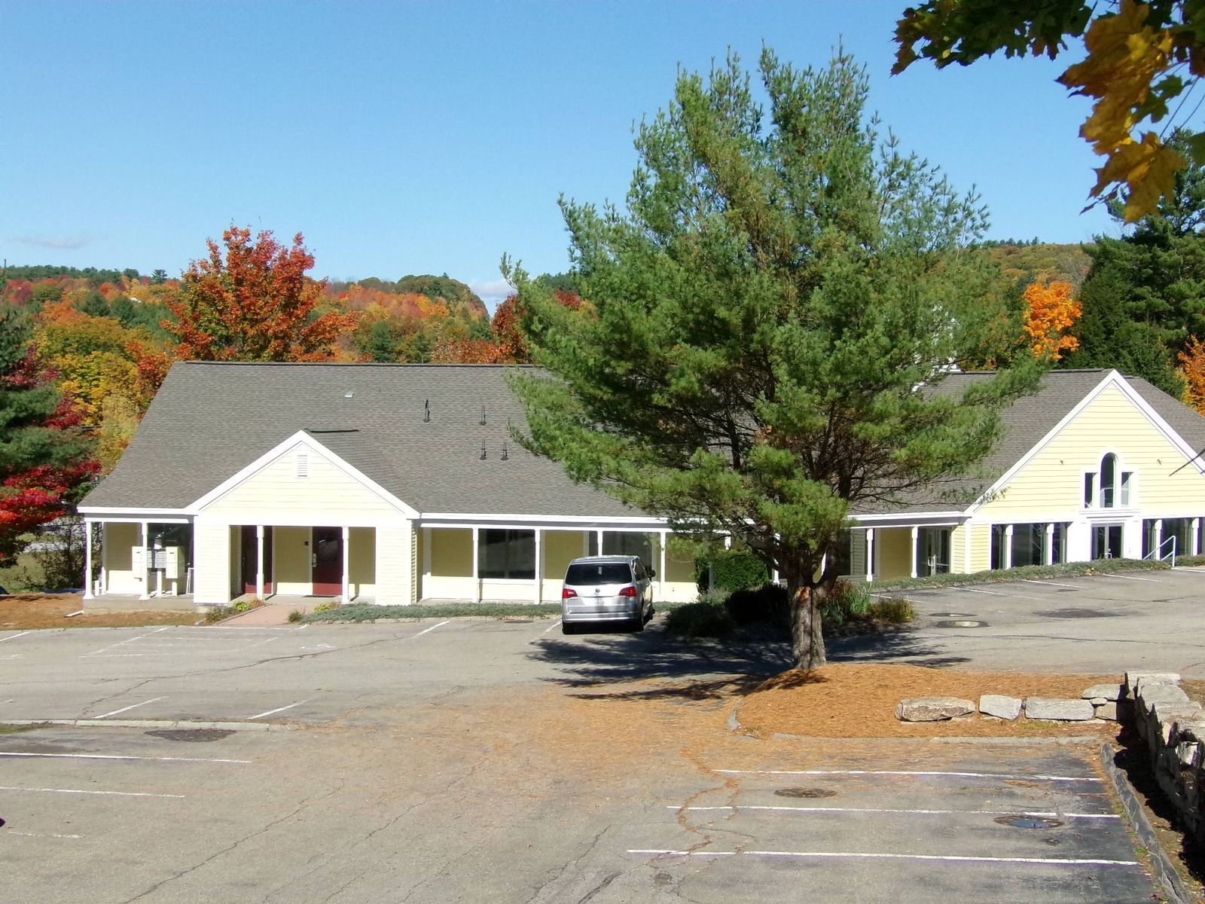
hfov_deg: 32.2
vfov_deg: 24.4
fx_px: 2089
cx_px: 602
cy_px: 452
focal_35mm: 60
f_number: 9.4
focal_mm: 10.7
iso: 200
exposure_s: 1/480
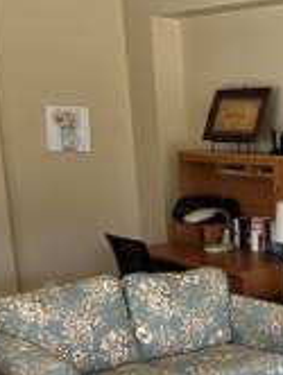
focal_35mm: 75
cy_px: 316
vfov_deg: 25.4
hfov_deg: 17.9
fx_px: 815
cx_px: 403
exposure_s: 1/121
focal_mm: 5.1
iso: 125
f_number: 1.6
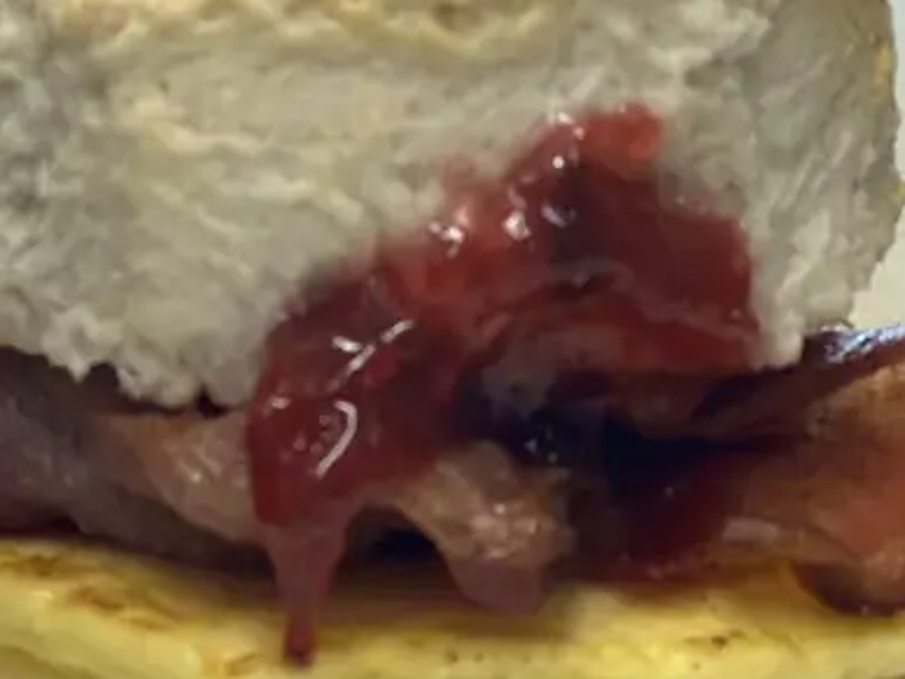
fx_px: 3373
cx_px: 313
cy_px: 401
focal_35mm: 129
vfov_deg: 11.5
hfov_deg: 15.3
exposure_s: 1/63
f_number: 2.8
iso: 100
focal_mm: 9
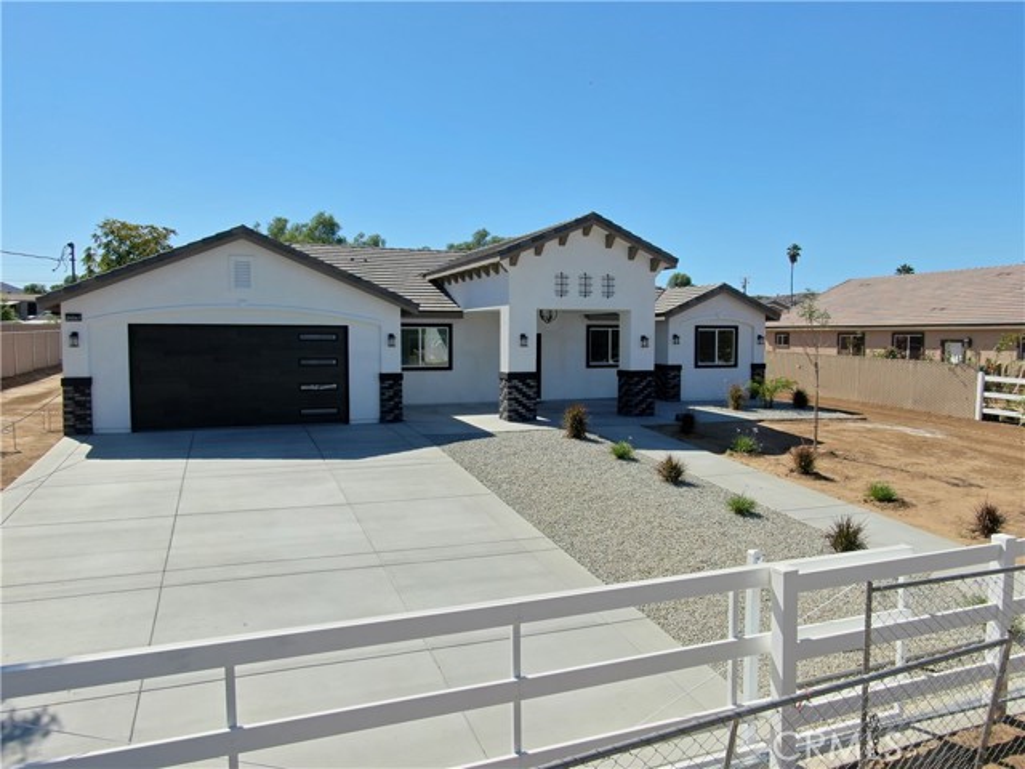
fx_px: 711
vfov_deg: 56.8
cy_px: 384
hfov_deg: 71.6
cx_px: 512
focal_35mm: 24
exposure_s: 1/1250
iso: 110
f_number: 2.8
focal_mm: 4.39
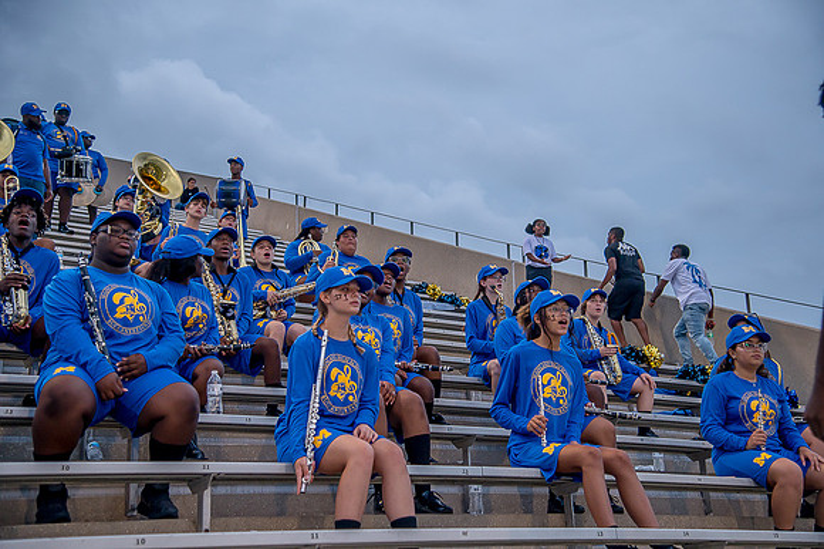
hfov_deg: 41.1
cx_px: 412
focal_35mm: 48
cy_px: 274
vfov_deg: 28.0
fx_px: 1098
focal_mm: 48
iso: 400
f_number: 4
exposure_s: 1/200
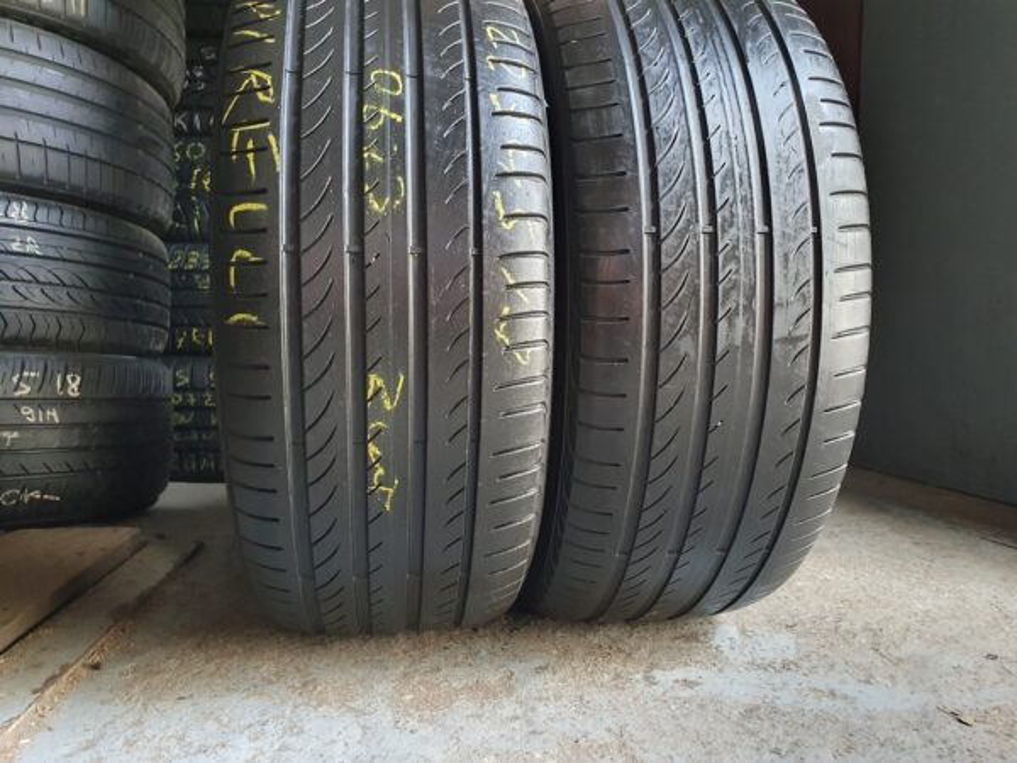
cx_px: 508
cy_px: 382
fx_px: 764
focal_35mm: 26
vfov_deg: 53.1
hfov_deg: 67.3
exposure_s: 1/40
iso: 500
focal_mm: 4.32
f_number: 2.4
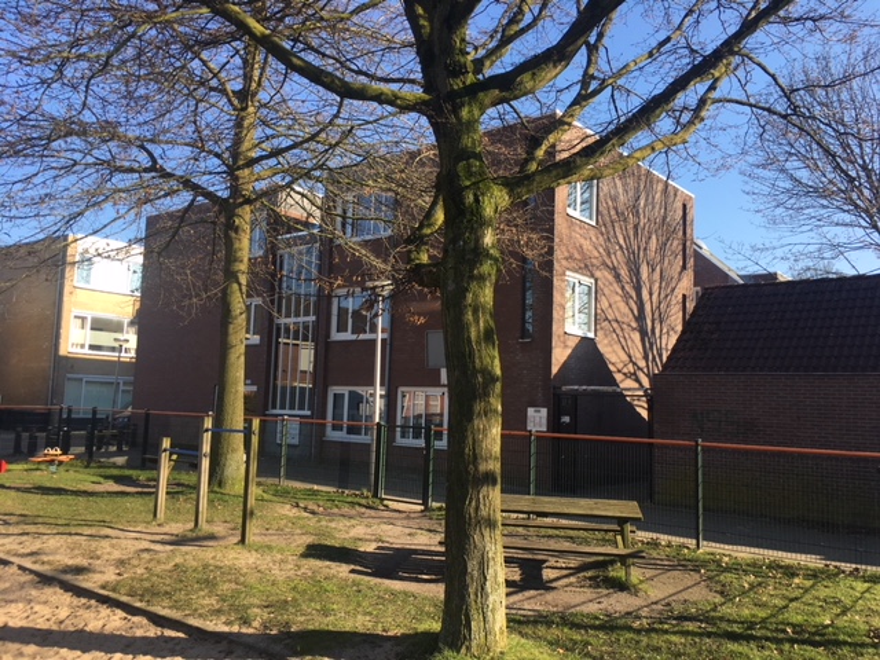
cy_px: 330
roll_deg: -1.5
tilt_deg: +5.8
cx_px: 440
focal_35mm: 29
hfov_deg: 61.7
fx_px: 737
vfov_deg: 48.2
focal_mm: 4.15
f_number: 2.2
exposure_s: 1/582
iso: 25
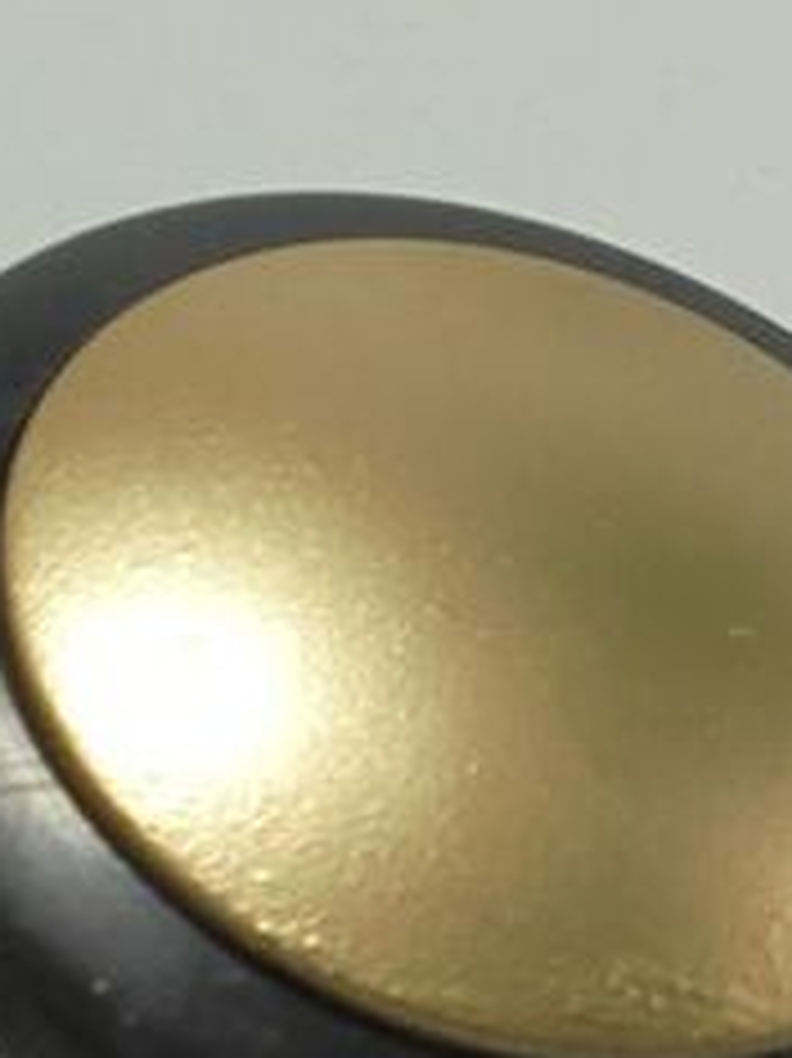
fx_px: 5038
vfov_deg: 11.9
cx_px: 1060
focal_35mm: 165
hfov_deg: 8.8
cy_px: -5
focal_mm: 7.8
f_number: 4.5
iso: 100
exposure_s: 1/80
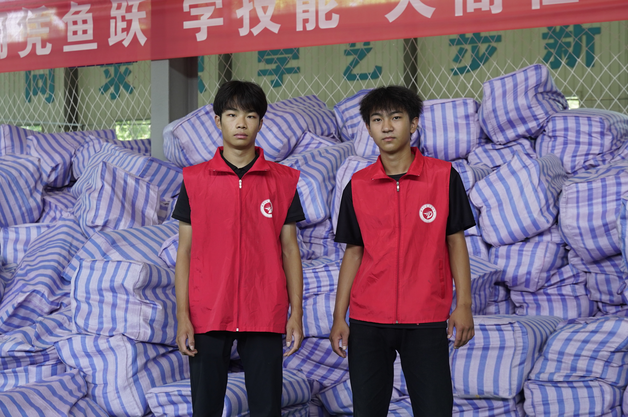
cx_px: 314
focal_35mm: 60
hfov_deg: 33.4
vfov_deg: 22.6
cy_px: 208
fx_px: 1046
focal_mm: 40
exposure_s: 1/100
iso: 640
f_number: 4.5
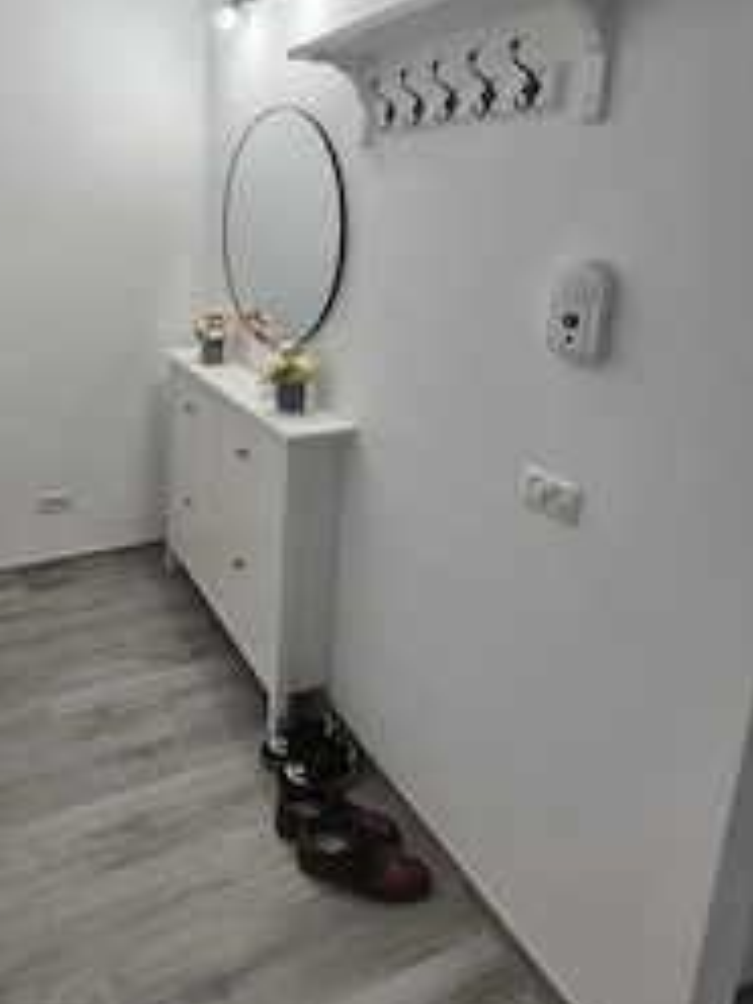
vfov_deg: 76.0
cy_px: 320
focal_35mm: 21
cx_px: 150
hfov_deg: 58.5
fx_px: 609
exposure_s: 1/50
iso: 64
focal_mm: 1.74
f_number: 2.2
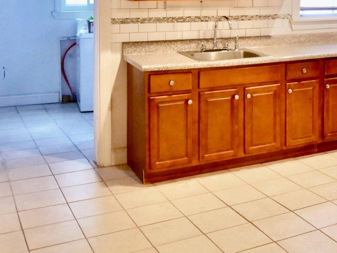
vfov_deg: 25.7
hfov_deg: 33.2
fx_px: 526
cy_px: 2
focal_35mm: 54
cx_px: 318
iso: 1600
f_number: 3.5
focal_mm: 12
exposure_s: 1/60
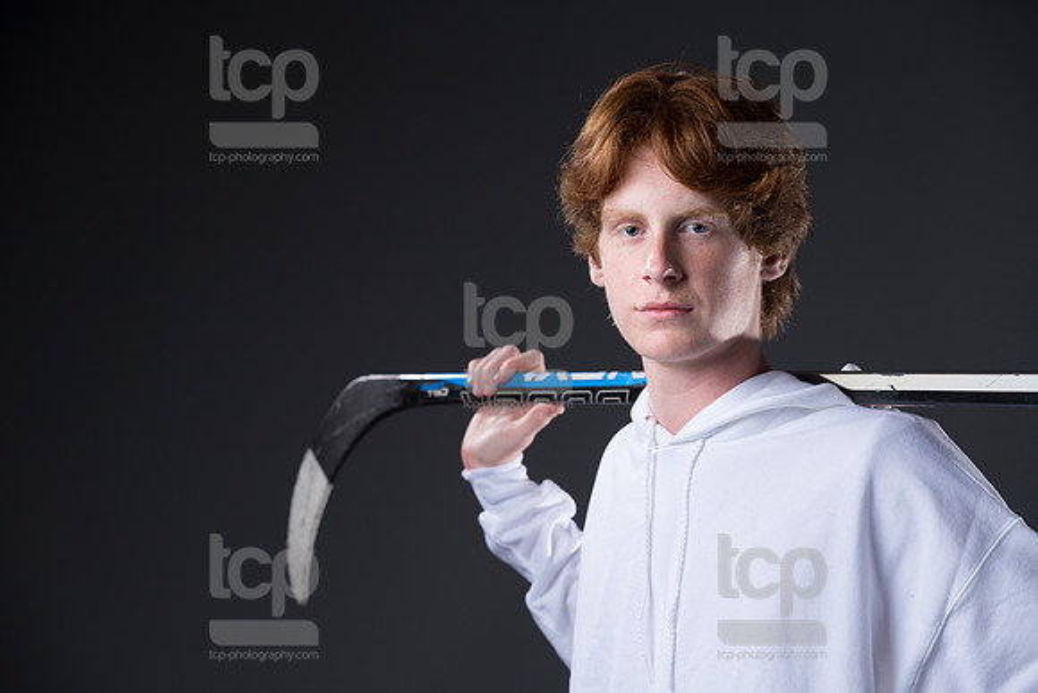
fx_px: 3771
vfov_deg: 10.5
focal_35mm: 131
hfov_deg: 15.7
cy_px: 344
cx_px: 522
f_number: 5.6
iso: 160
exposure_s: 1/250
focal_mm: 130
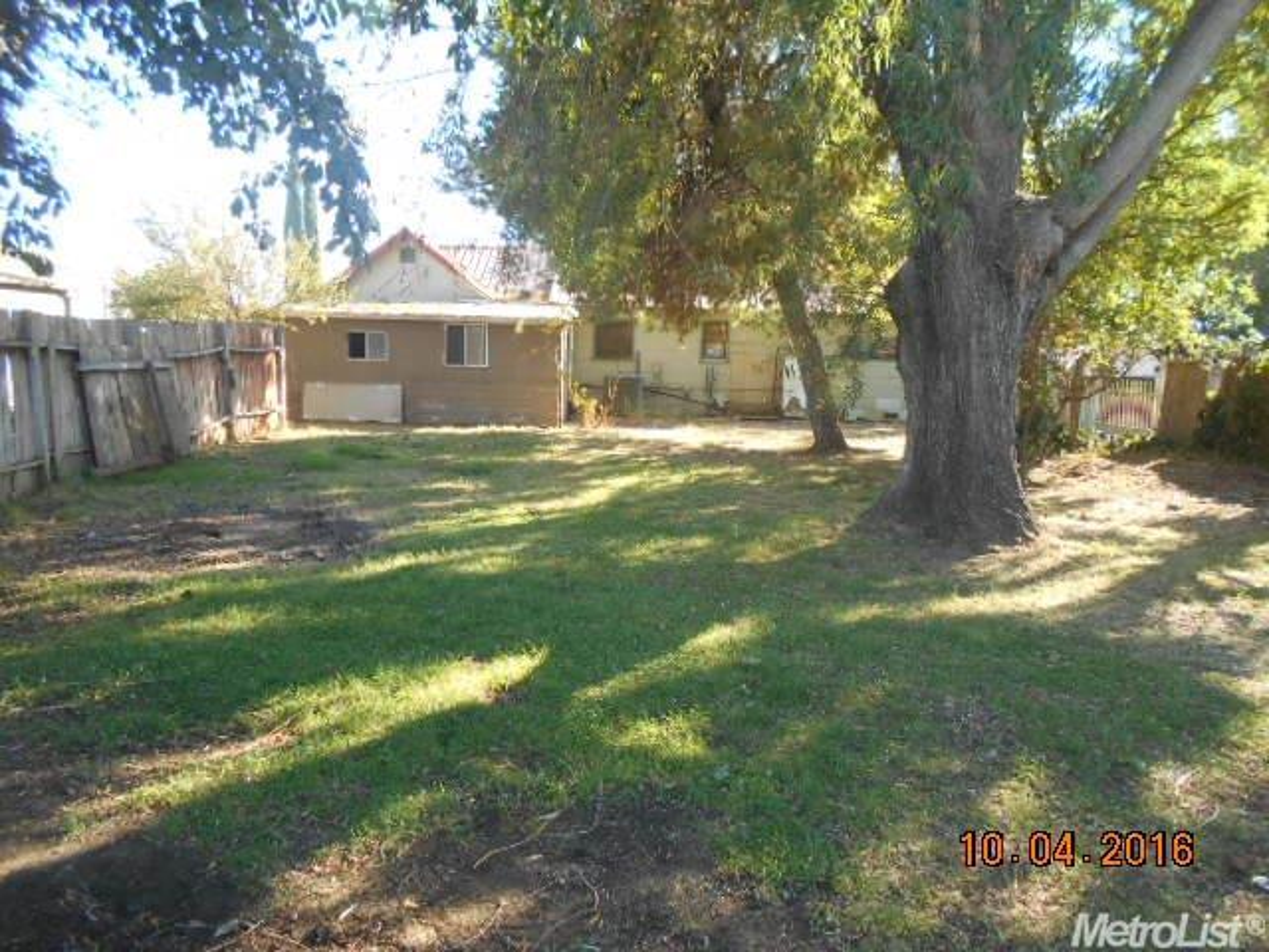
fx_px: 953
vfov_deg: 53.1
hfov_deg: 67.3
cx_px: 634
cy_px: 476
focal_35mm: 26
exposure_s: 1/80
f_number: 3.2
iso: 80
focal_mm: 4.6
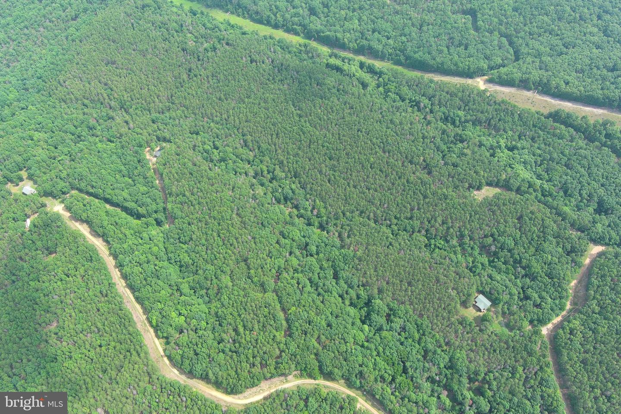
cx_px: 310
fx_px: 500
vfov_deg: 45.0
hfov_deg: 63.7
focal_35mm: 29
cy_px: 207
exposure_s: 1/353
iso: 100
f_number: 2.8
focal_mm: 10.57
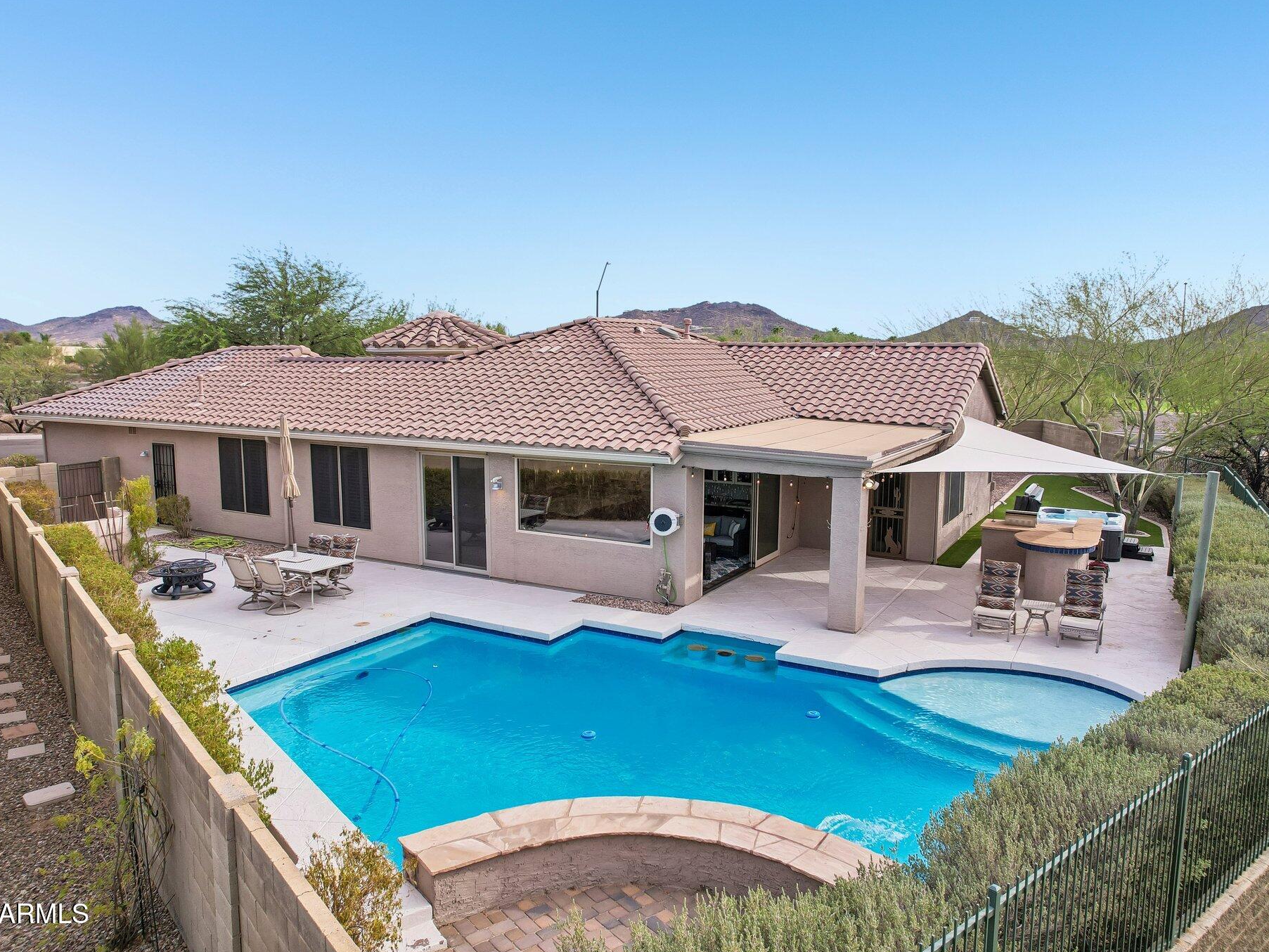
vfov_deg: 56.8
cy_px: 478
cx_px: 647
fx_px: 880
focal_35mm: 24
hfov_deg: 71.6
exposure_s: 1/640
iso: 100
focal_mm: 8.4
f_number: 2.8
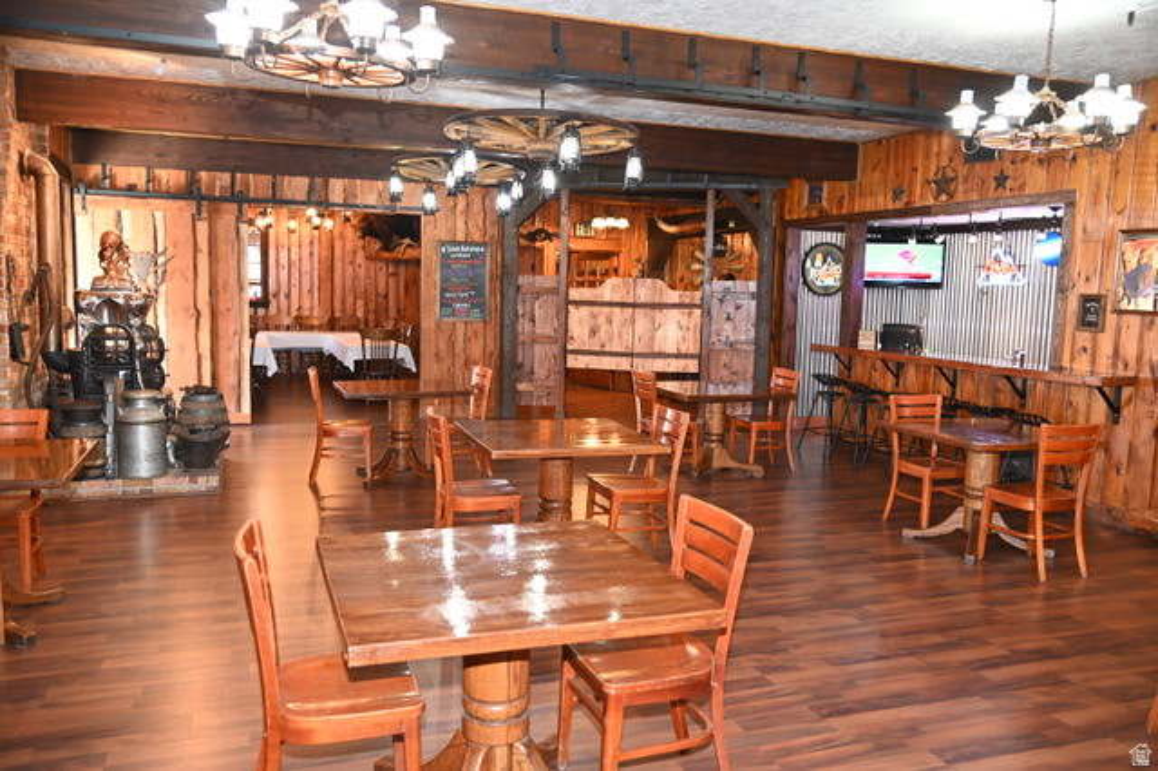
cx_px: 579
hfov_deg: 62.0
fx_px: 964
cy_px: 386
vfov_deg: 43.6
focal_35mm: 30
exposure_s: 1/60
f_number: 4
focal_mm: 30
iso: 3200
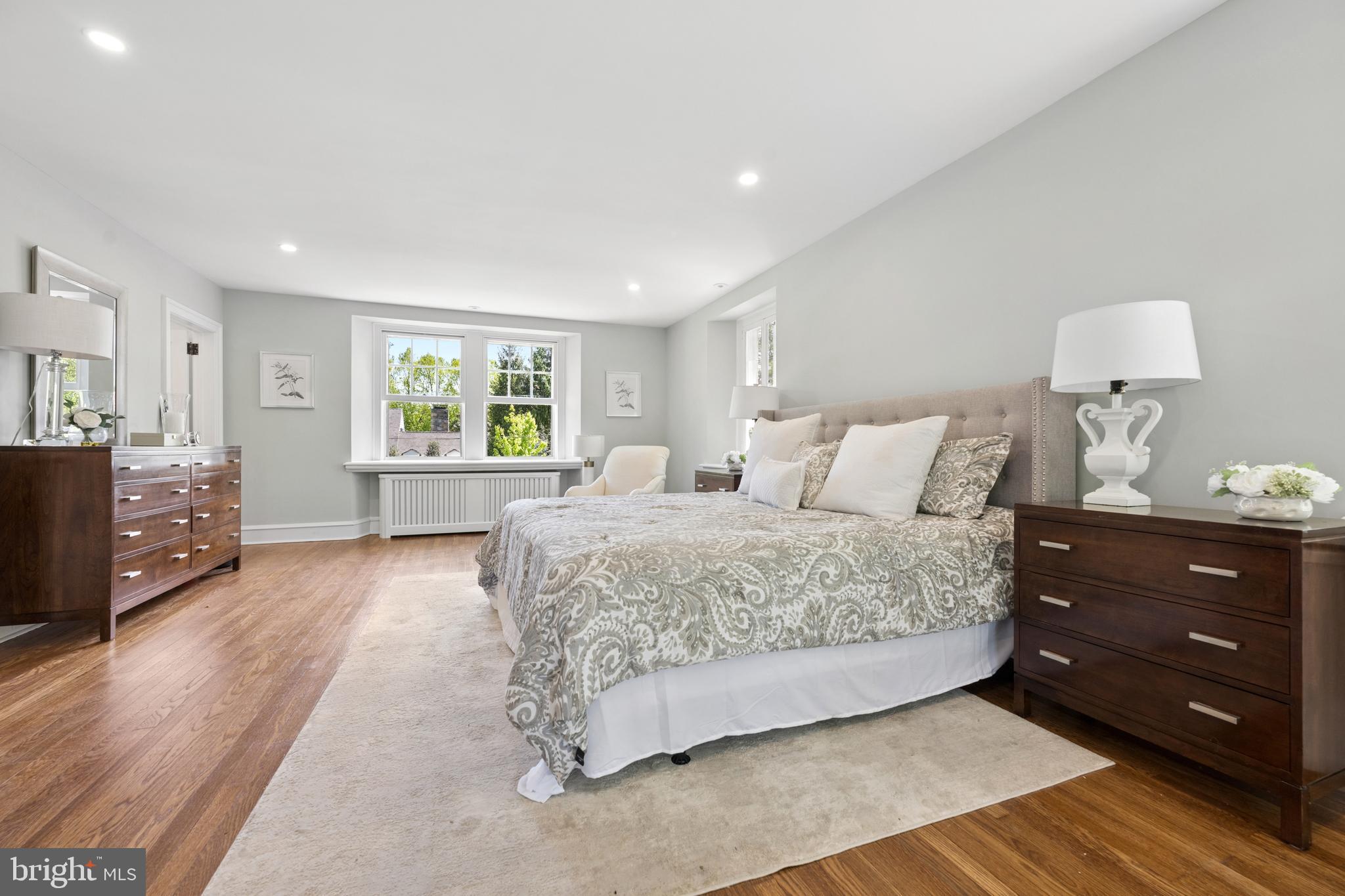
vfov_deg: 81.2
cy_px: 448
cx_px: 672
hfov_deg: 104.3
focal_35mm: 14
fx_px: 523
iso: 500
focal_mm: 14
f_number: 7.1
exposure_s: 1/80
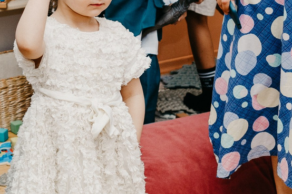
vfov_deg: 12.3
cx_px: 104
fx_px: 900
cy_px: 67
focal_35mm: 111
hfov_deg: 18.4
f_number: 3.2
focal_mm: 24
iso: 160
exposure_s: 1/160
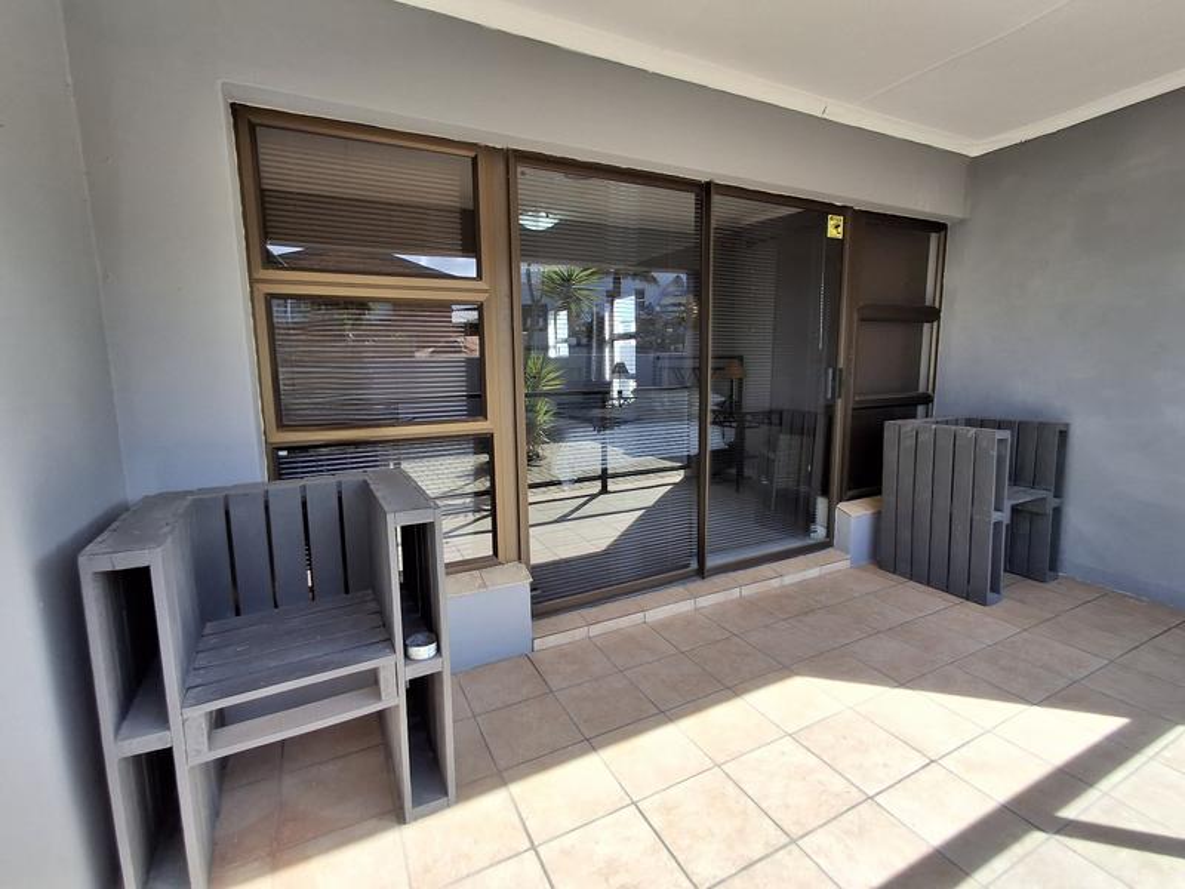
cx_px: 592
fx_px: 548
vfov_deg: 78.1
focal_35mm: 16
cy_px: 444
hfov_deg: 94.5
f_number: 2.2
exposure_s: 1/400
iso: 40
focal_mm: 1.64
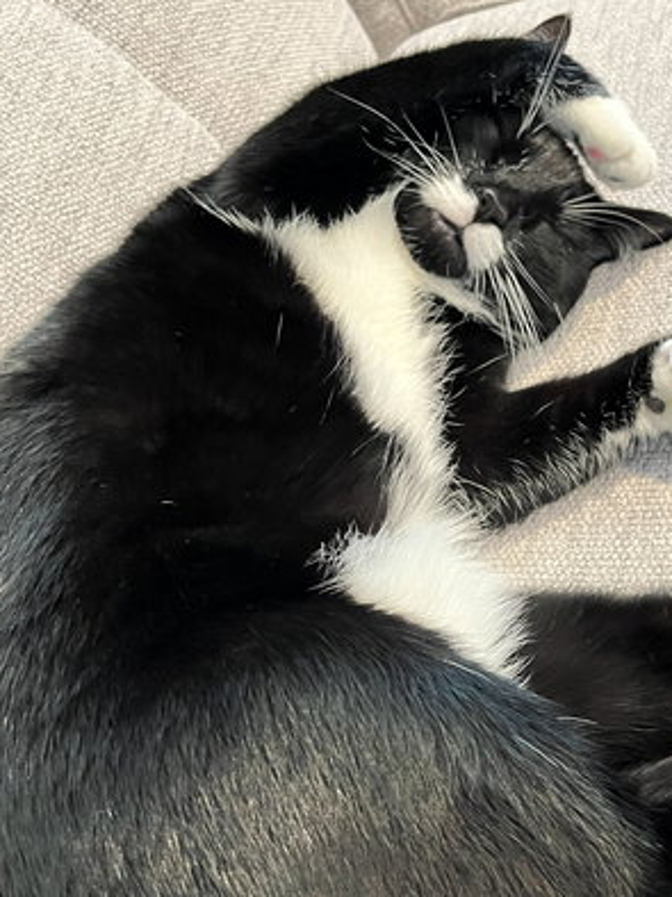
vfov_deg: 42.5
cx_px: 469
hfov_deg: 32.5
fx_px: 1140
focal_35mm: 44
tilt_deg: -52.4
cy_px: 589
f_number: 1.6
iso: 800
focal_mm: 5.1
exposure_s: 1/30
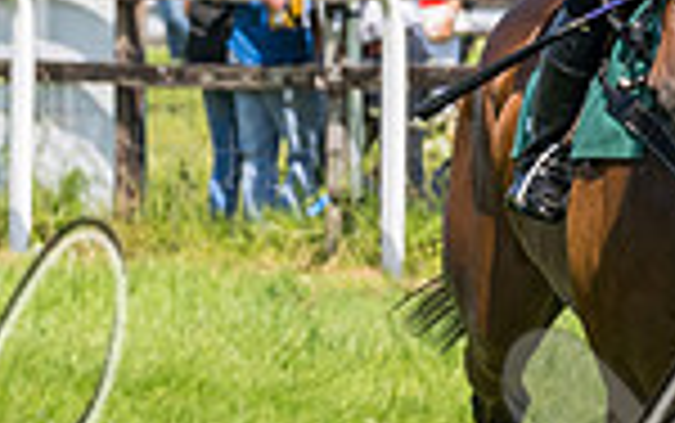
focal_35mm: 583
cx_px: 555
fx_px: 10733
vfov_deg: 2.3
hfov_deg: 3.6
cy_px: 112
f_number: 5
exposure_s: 1/1250
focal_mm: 85
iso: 200
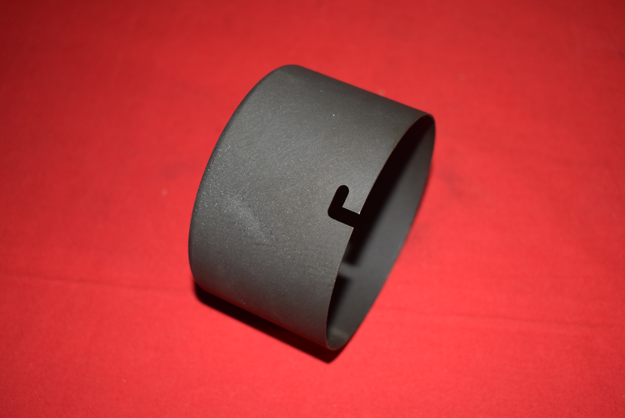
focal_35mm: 48
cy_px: 209
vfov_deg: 28.1
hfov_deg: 41.1
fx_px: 834
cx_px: 312
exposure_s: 1/125
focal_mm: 32
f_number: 5
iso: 640
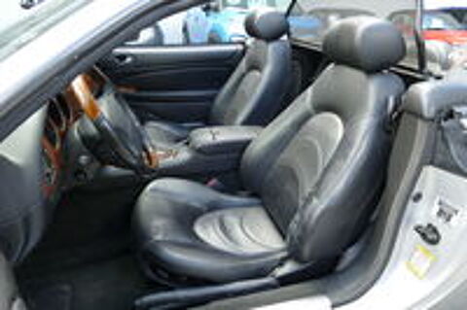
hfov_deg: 71.6
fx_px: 324
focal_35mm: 25
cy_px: 155
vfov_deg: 51.2
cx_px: 234
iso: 125
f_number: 2.8
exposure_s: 1/125
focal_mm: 9.12
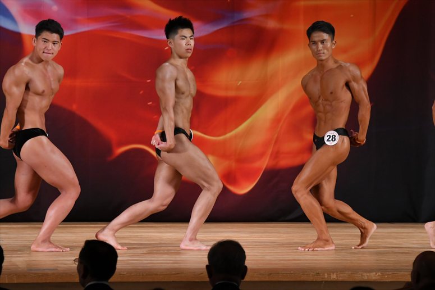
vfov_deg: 5.4
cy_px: 145
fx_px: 3080
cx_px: 218
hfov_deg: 8.1
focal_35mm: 255
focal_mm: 170
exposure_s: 1/400
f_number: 5.6
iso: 3200
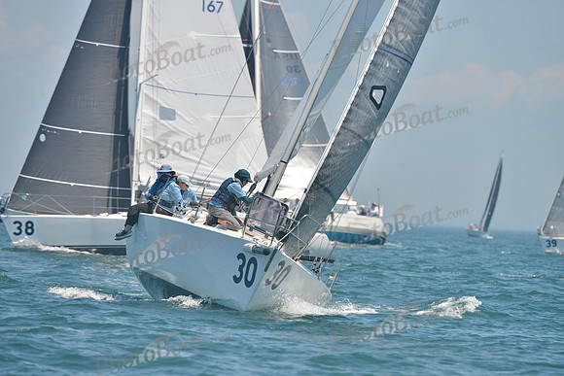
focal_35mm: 400
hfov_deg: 5.2
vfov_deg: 3.4
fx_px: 6268
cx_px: 282
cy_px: 188
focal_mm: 400
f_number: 8
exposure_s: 1/1000
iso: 280
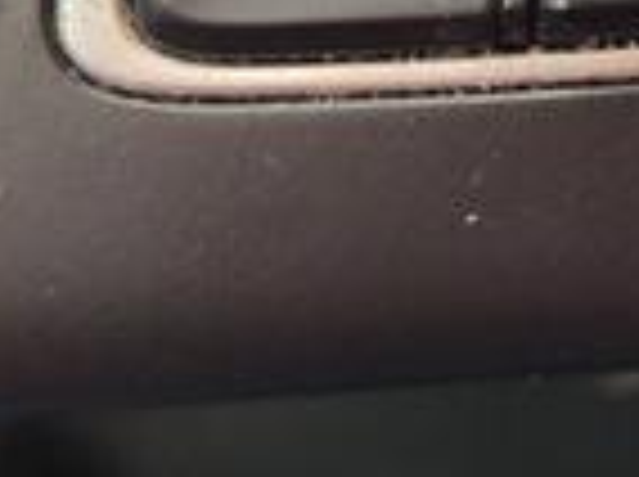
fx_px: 1917
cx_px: 810
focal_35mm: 104
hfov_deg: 17.8
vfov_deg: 12.7
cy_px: -418
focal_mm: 5.56
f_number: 1.88
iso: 205
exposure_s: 1/120
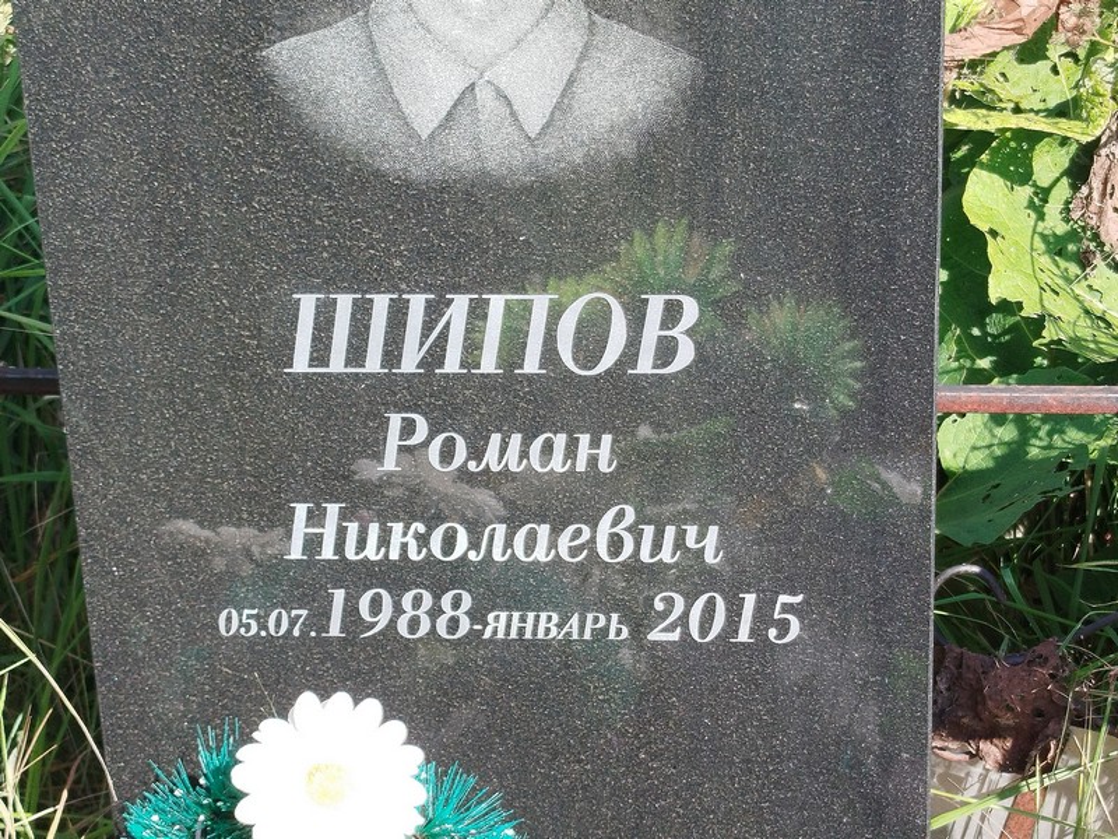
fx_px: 937
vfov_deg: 48.2
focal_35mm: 29
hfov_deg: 61.7
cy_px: 420
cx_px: 559
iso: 50
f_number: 1.7
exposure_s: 1/262
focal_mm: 5.31
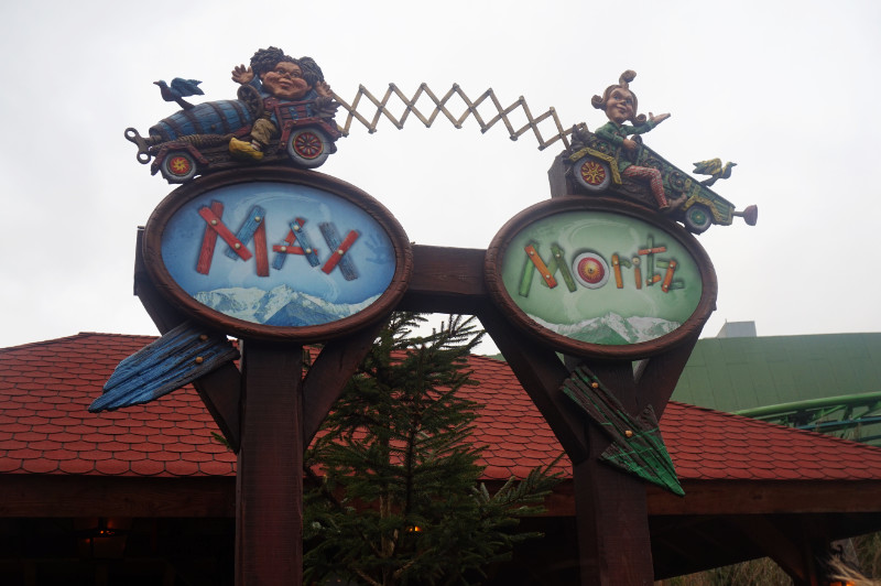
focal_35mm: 42
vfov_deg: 31.8
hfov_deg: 46.4
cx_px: 440
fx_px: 1027
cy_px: 293
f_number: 7.1
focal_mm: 28
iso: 100
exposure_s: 1/60
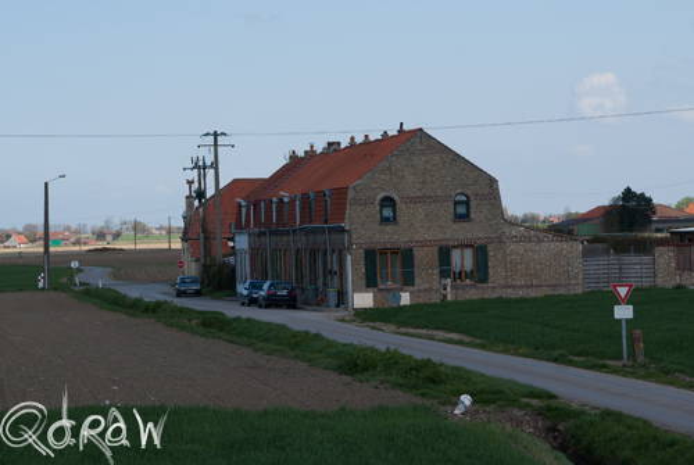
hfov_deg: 22.6
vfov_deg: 15.2
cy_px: 232
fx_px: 1738
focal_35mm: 90
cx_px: 347
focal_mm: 60
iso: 100
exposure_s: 1/250
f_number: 8
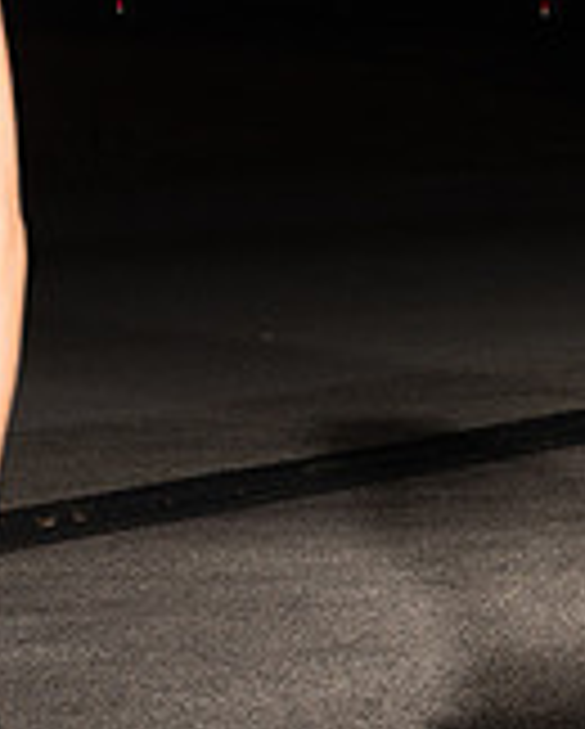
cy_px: 270
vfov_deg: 8.2
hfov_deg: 6.4
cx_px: 1224
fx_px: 5076
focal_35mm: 235
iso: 1000
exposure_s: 1/200
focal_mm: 70
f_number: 6.3
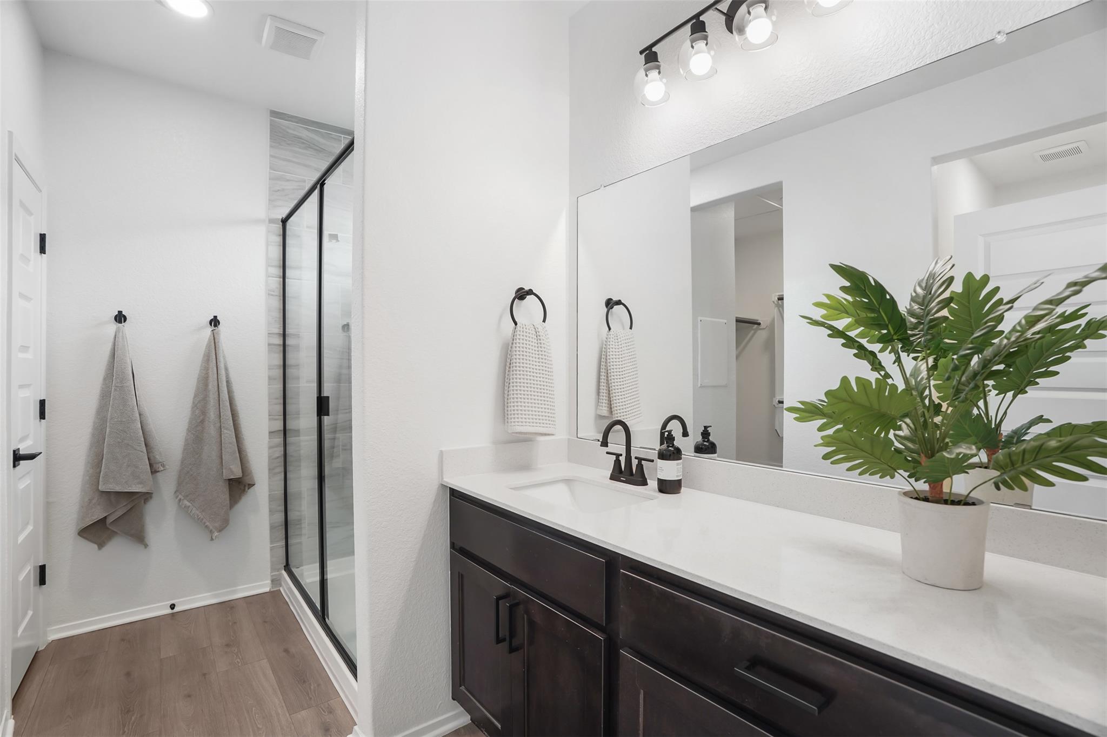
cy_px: 368
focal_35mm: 16
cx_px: 554
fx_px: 492
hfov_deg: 96.8
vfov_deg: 73.7
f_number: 5.6
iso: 640
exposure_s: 1/10
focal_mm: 16
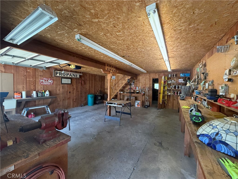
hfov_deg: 102.1
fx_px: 96
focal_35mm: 14
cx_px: 119
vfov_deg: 85.7
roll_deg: -1.1
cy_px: 90
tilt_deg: -1.7
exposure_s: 1/120
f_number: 2.2
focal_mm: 2.22
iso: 320
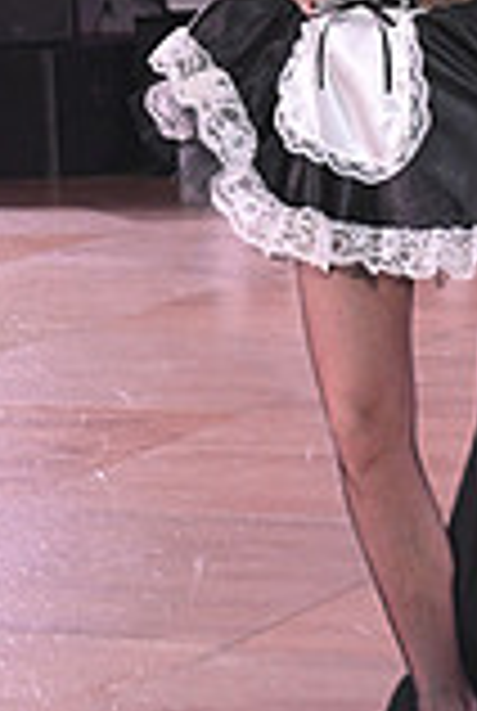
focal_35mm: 183
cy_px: -144
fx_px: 3621
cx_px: 529
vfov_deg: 11.0
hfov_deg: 7.5
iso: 2000
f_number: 5
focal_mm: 50
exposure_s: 1/200
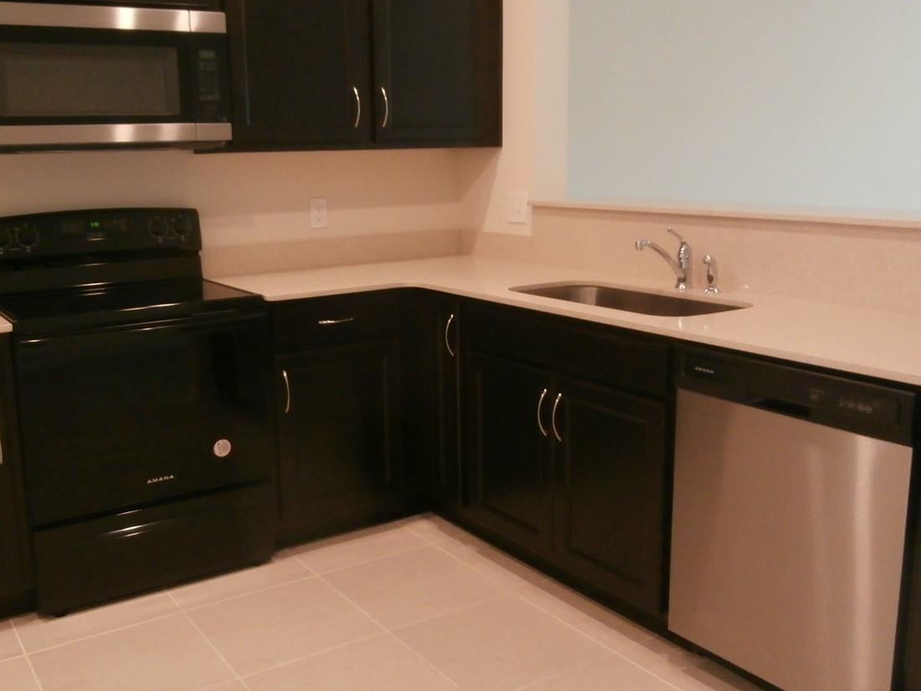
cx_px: 389
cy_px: 297
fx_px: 931
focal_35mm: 35
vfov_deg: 40.6
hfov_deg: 52.4
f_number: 3
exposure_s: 1/30
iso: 320
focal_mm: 4.2
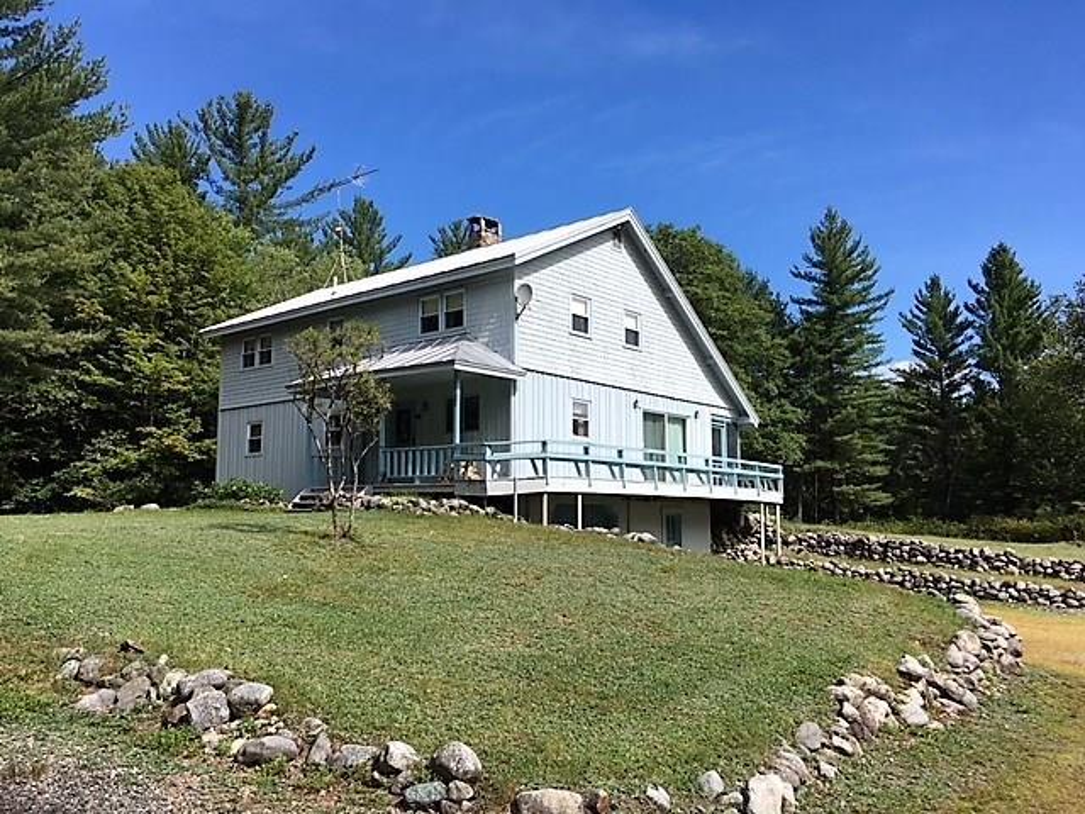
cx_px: 542
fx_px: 909
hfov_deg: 61.7
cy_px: 407
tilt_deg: +6.2
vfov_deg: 48.2
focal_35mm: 29
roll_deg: +0.0
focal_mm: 4.15
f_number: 2.2
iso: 25
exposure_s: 1/1479
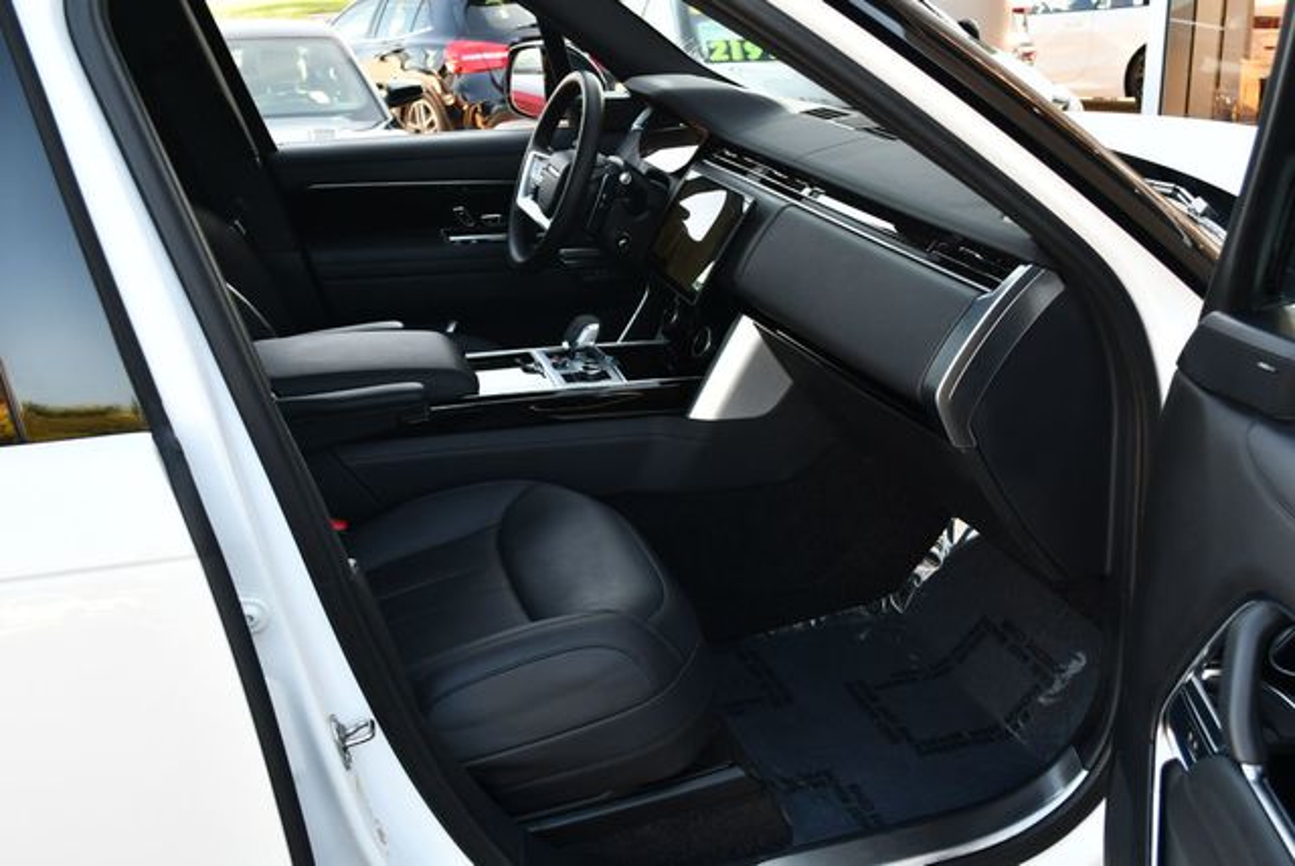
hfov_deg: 53.1
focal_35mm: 36
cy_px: 433
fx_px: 1296
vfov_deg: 36.9
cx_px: 648
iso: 400
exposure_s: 1/250
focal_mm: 18
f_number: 4
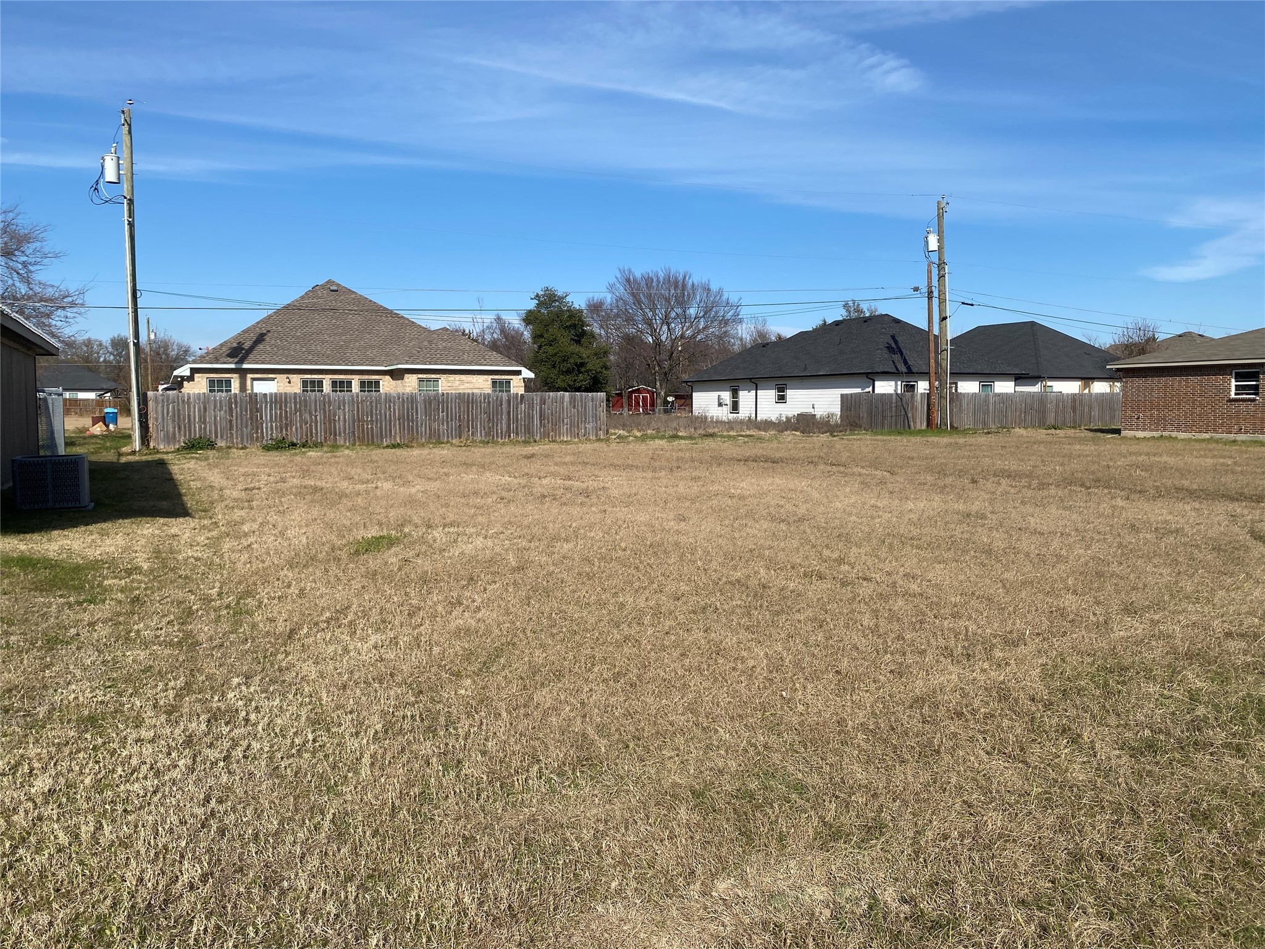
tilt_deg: -6.4
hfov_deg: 67.3
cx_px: 632
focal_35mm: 26
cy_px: 474
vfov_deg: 53.1
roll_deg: +1.0
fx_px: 950
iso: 32
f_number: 1.8
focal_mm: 4.25
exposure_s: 1/3731
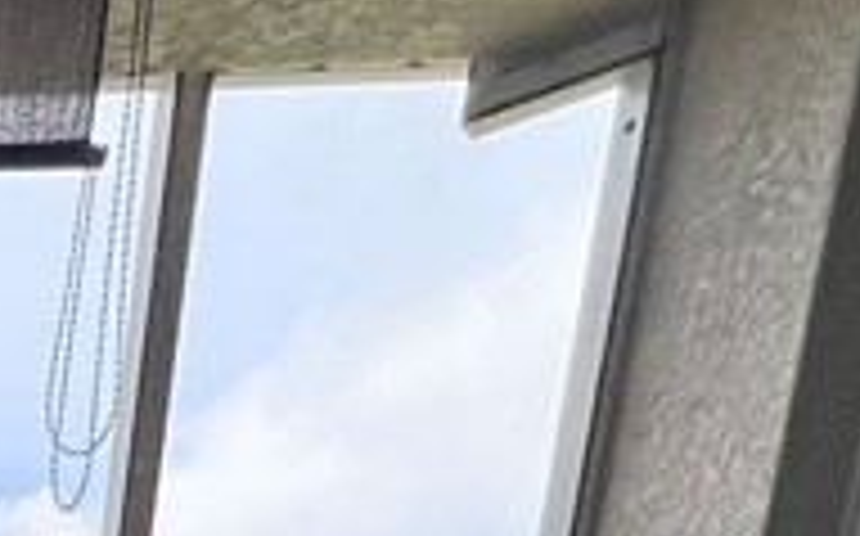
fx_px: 1733
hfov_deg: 18.7
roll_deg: -0.1
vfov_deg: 10.6
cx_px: -828
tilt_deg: -15.5
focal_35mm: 74
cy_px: 1694
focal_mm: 1.57
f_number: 1.8
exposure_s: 1/238
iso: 32
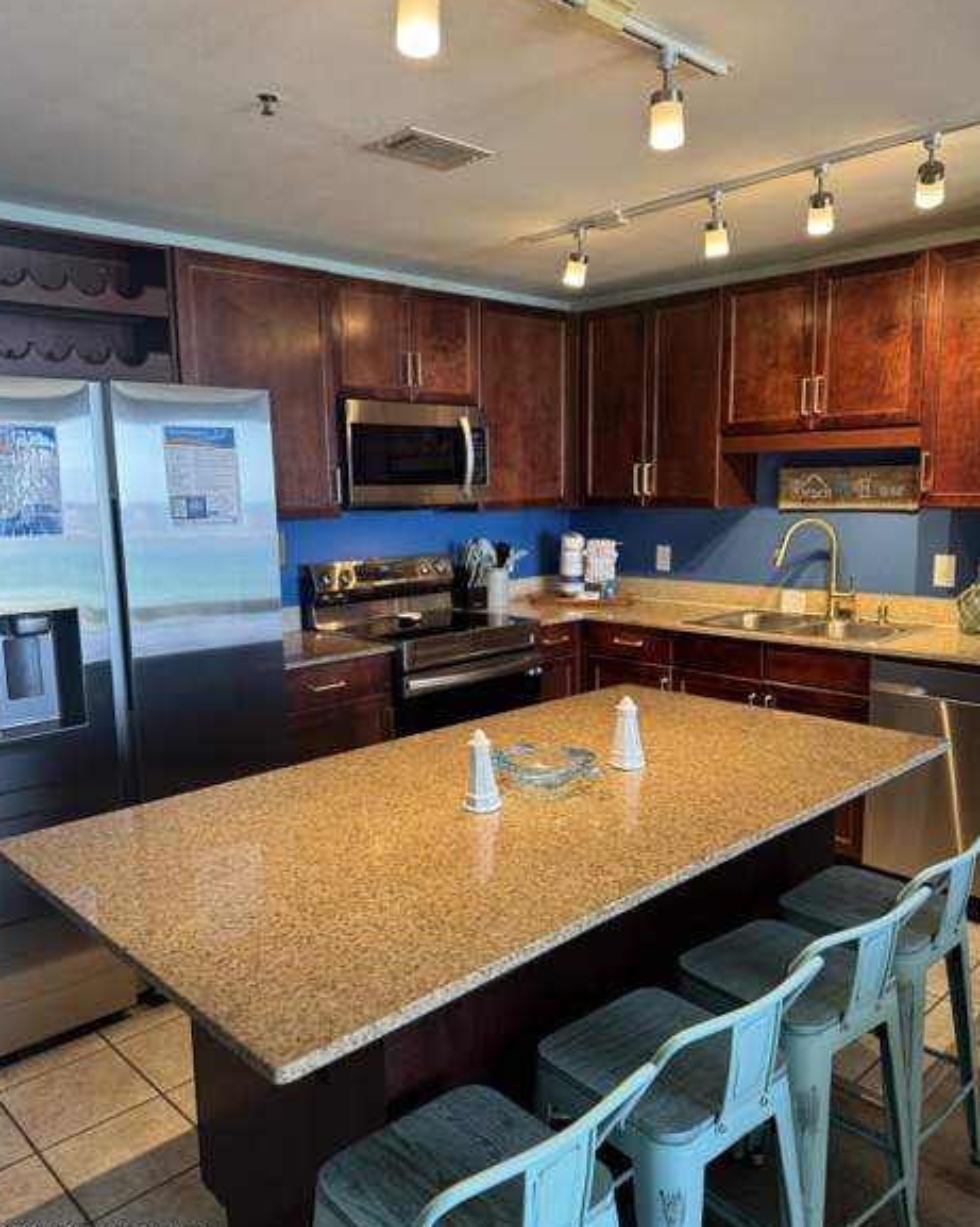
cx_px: 487
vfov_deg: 66.1
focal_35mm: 26
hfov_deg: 54.9
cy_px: 625
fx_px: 943
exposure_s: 1/60
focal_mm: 6.76
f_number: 1.78
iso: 200
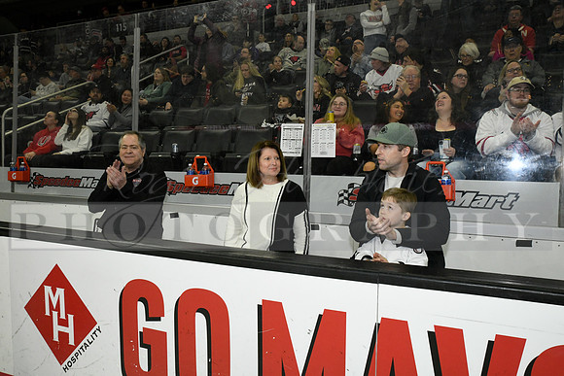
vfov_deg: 42.3
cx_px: 282
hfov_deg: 60.3
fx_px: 486
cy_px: 188
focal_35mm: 31
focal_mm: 31
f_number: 16
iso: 6400
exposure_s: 1/250
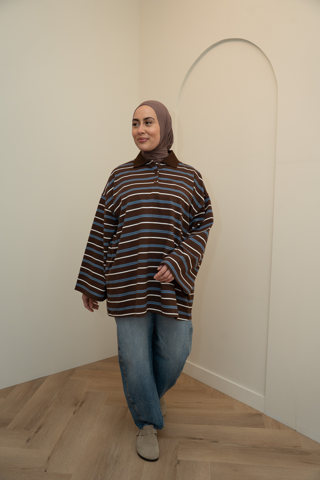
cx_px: 160
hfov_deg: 43.6
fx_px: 400
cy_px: 240
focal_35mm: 30
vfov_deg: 61.9
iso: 1000
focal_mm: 30
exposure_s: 1/250
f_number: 4
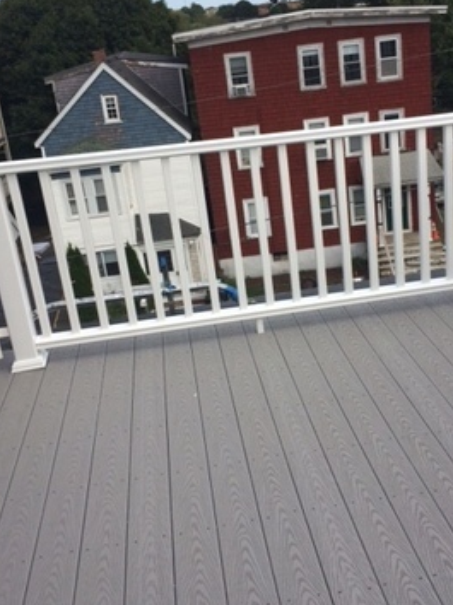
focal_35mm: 41
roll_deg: +8.5
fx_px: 716
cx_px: 274
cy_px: 280
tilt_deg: -18.7
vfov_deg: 45.8
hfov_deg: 35.0
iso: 32
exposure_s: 1/2283
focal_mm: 4.15
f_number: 2.2
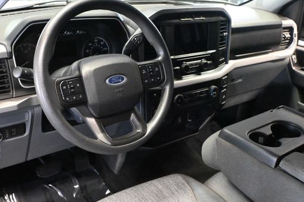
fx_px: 324
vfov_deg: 34.6
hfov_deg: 50.3
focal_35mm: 38
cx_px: 143
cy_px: 121
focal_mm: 19.5
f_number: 3.8
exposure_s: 1/60
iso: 12800
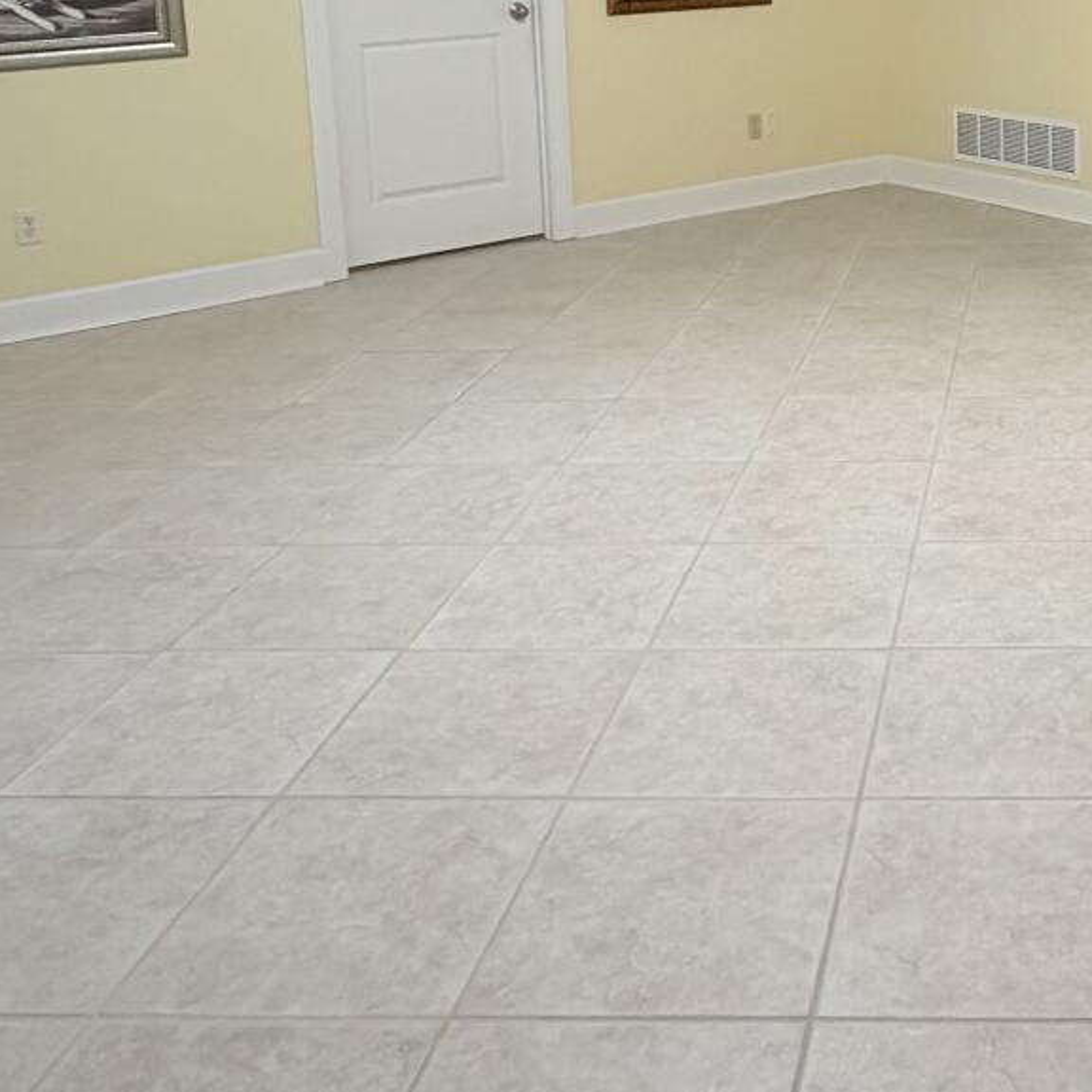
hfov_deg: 36.4
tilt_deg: -8.6
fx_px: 1535
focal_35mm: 43
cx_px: 1012
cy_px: 119
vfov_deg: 36.8
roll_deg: +0.3
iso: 250
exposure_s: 1/60
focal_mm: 2.22
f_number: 2.2
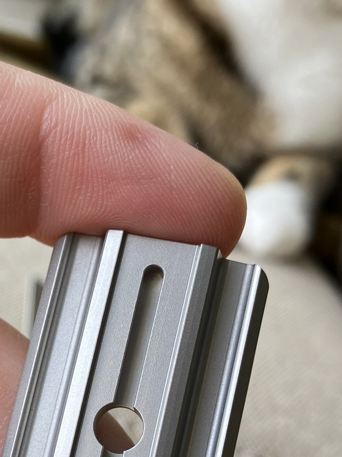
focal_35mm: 64
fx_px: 843
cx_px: 17
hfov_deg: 22.2
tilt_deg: -26.1
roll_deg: -16.9
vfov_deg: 29.6
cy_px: 365
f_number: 1.8
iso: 32
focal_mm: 3.99
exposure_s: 1/121
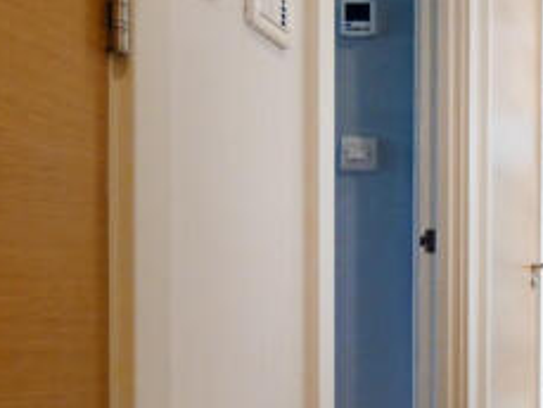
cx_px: 682
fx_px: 879
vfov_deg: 25.7
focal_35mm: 56
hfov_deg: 28.8
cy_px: 321
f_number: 2.9
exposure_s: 1/60
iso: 200
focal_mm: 4
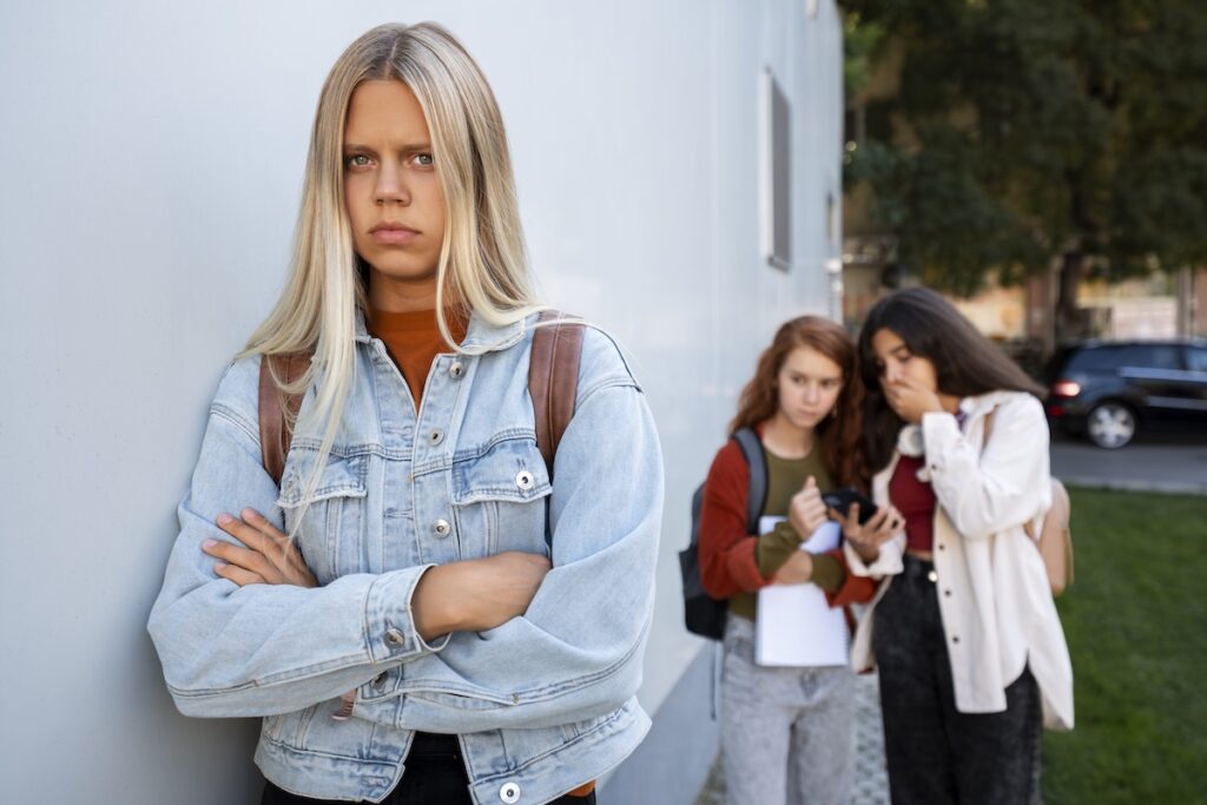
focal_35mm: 35
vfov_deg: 37.9
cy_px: 402
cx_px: 604
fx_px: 1174
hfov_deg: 54.4
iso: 125
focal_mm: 35
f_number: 3.2
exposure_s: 1/200
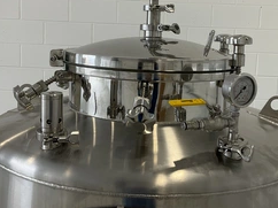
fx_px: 385
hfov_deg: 39.6
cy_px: 74
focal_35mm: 48
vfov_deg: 30.0
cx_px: 159
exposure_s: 1/122
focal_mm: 3
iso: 32
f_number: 1.8
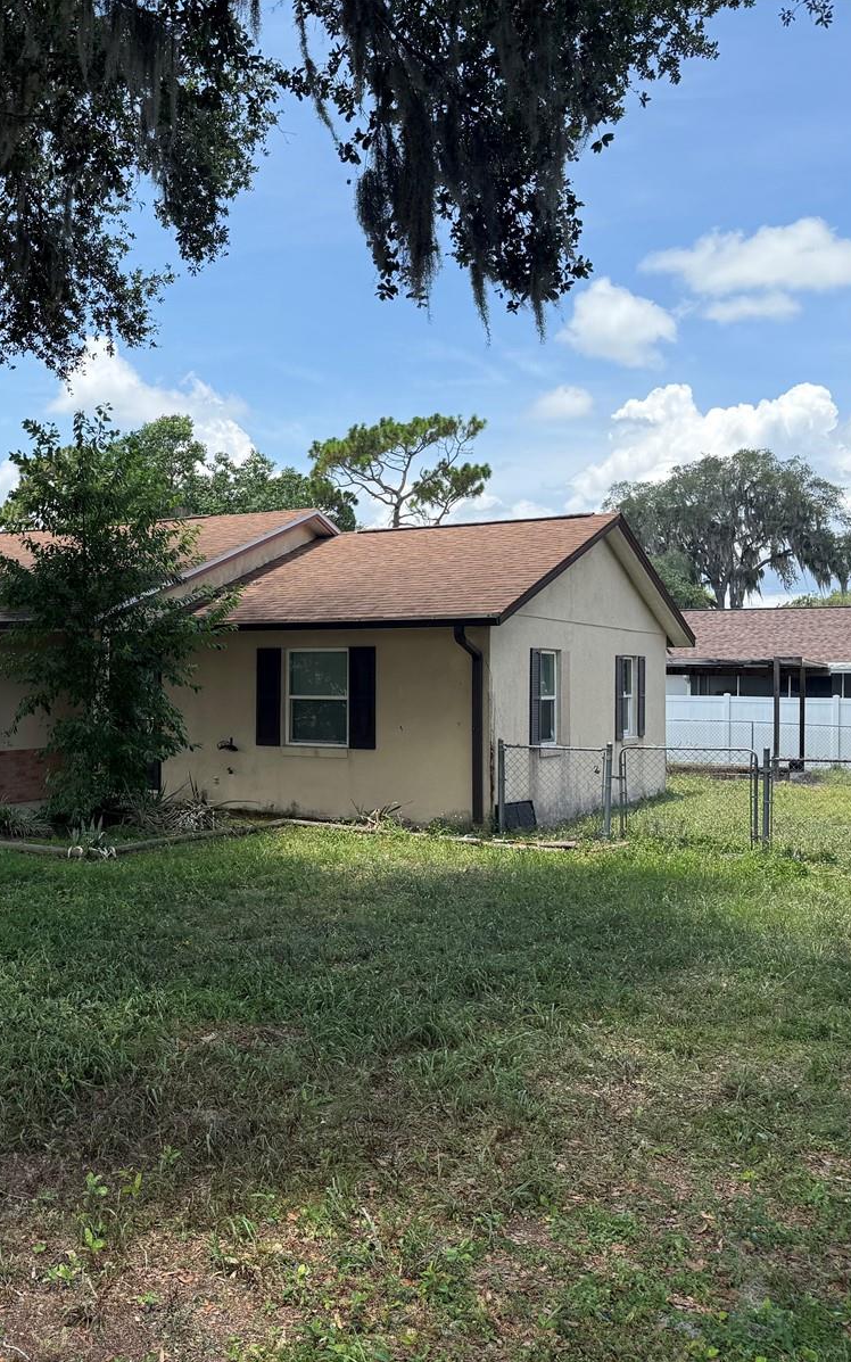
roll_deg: -0.8
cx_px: 174
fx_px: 1262
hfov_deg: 36.1
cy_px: 680
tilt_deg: +0.1
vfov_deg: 56.7
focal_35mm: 34
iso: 100
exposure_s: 1/2907
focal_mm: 6.76
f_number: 1.78
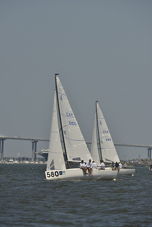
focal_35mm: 400
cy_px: 114
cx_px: 76
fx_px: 2532
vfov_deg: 5.2
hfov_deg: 3.4
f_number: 9
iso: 200
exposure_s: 1/1250
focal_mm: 400
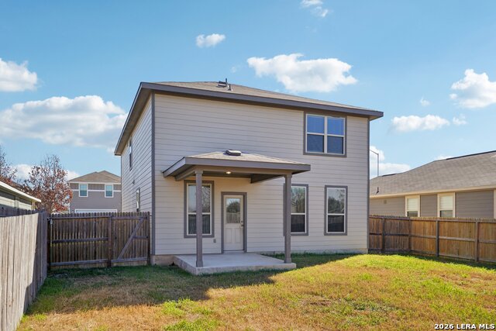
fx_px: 372
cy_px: 166
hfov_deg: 67.4
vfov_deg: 48.0
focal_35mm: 27
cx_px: 248
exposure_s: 1/250
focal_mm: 27
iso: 100
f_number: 8
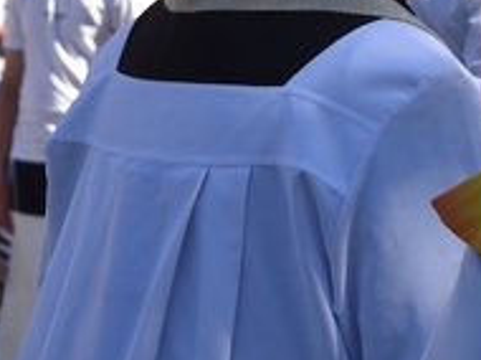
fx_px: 3900
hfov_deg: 6.9
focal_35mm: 281
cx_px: 792
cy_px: 85
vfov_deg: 5.3
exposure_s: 1/250
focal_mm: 70
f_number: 8
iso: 200
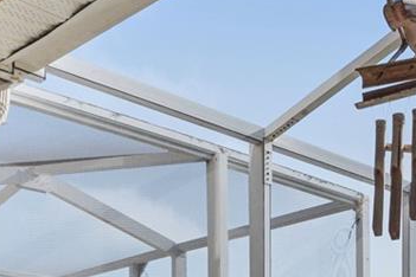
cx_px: 369
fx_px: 843
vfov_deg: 16.2
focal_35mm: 73
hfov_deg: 26.8
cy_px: 472
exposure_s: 1/250
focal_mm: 16
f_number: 9
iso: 200
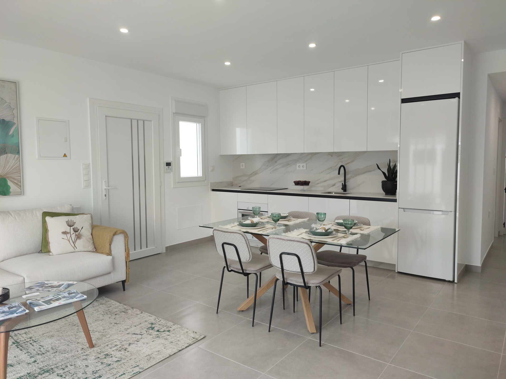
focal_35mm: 25
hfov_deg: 69.4
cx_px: 253
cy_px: 190
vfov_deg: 54.9
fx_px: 365
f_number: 1.9
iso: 112
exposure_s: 1/50
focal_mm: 6.04
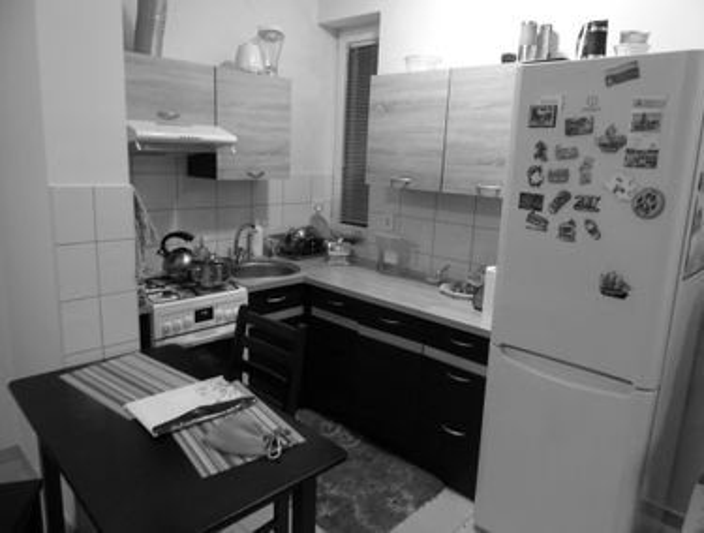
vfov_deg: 55.2
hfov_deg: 69.2
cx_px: 352
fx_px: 510
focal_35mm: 25
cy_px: 266
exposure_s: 1/8
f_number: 3.3
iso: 400
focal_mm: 4.3
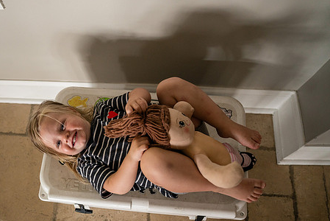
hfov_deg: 59.4
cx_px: 121
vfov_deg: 42.3
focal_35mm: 31
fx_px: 284
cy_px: 126
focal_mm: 24
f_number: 2.8
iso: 800
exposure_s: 1/160
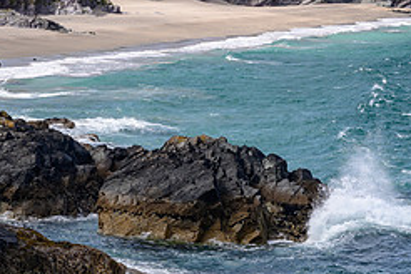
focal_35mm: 152
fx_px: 1735
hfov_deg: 13.5
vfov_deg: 9.0
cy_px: 215
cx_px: 117
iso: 200
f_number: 8
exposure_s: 1/800
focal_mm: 62
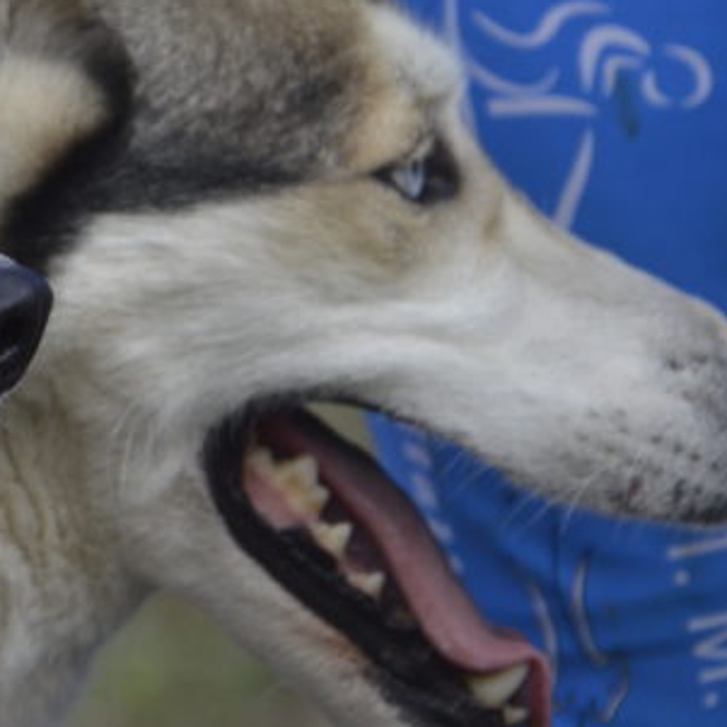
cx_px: -377
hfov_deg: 3.8
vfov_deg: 3.9
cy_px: 269
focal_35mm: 454
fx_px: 10798
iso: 400
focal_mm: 105
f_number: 5.6
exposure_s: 1/500
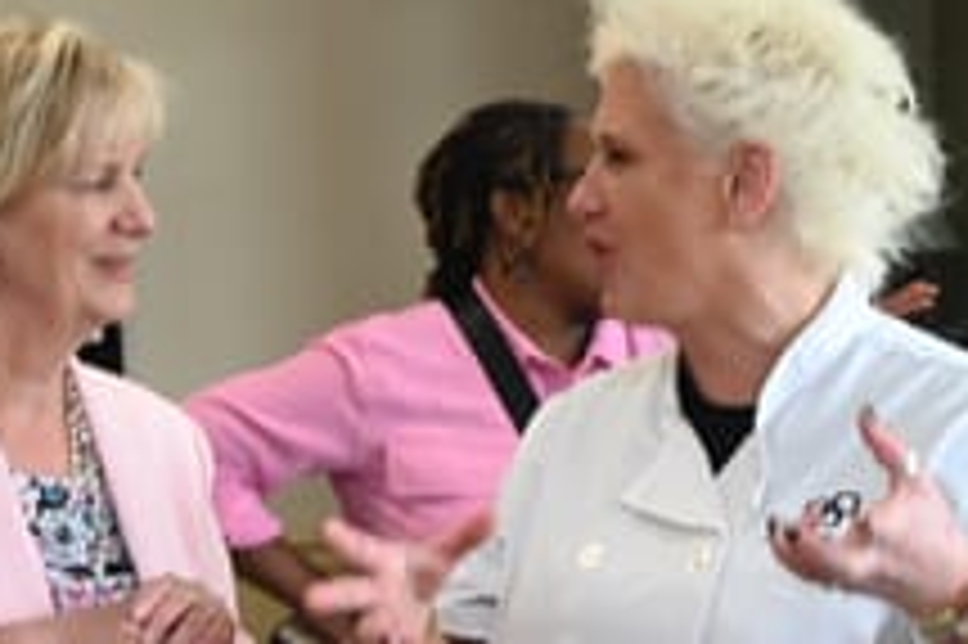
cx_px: 225
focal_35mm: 110
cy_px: 450
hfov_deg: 18.5
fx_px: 2955
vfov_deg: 12.4
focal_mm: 59
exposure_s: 1/125
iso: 2500
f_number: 9
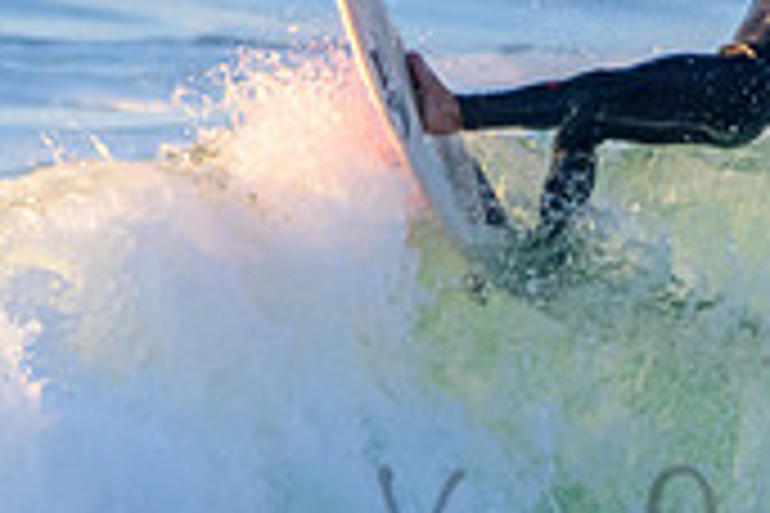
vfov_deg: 0.5
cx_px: 842
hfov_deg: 0.8
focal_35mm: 2541
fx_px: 54345
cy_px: 497
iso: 1250
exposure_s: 1/1600
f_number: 5.6
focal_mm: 500
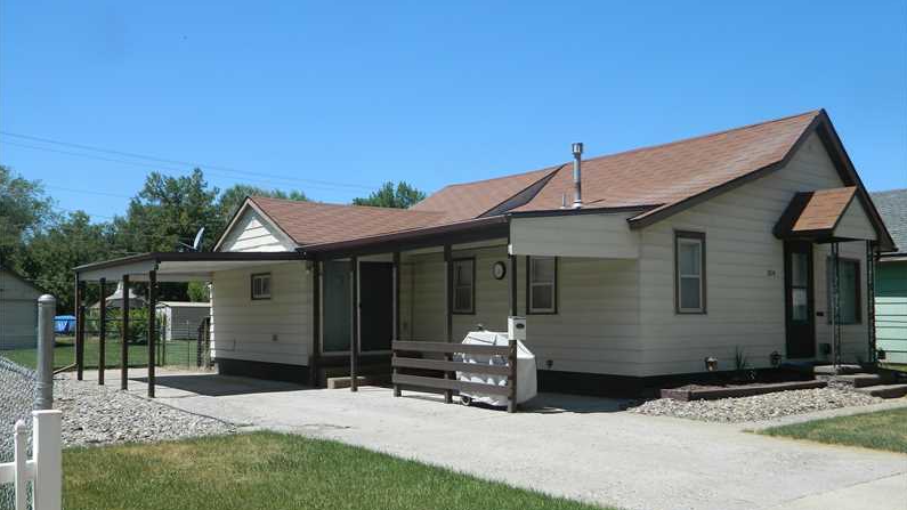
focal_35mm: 34
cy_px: 302
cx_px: 453
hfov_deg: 58.0
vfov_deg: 34.5
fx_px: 818
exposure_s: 1/1000
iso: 80
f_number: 3.2
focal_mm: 5.6
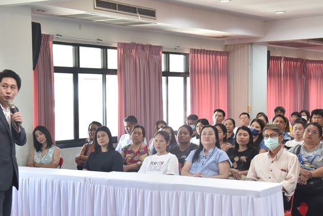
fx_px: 700
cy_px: 121
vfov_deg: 17.5
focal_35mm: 78
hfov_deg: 25.9
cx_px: 118
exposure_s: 1/50
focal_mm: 55
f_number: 4
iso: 1600
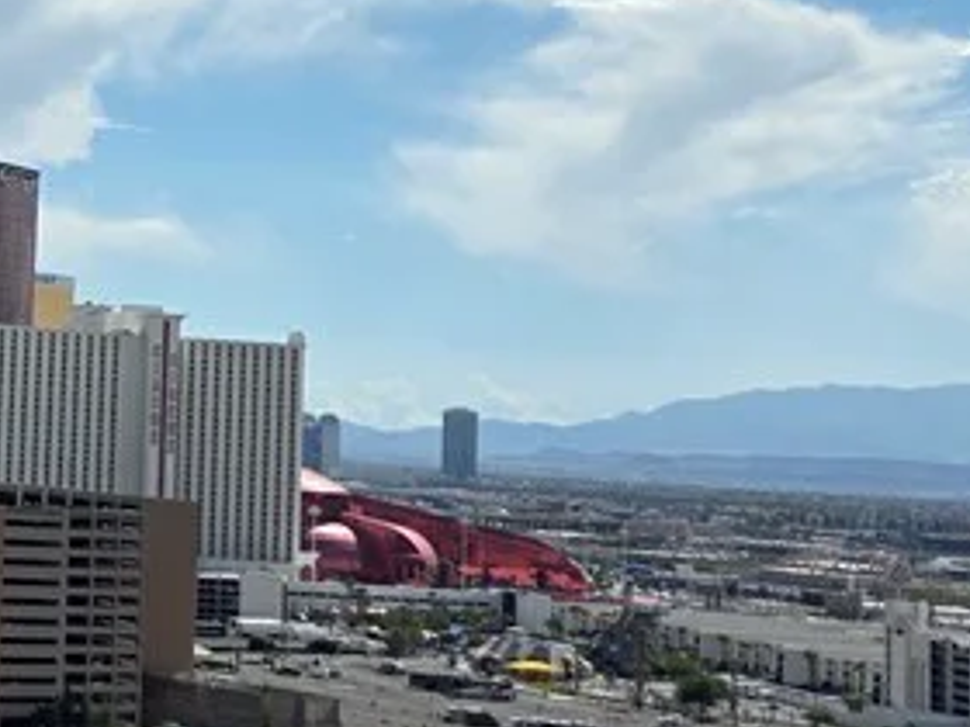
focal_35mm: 84
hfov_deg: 21.2
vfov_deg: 17.5
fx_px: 2354
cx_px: -281
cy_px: 201
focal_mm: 6.3
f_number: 1.7
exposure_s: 1/7944
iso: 50
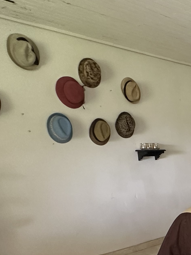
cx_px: 288
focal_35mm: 45
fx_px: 331
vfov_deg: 38.4
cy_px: 241
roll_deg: -0.6
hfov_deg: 24.7
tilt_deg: -15.8
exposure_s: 1/74
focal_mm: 2.22
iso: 320
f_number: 2.2
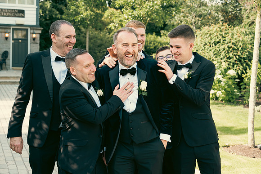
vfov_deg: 22.6
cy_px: 87
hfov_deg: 33.4
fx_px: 435
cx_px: 130
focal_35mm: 60
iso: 800
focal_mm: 60
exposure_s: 1/400
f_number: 5
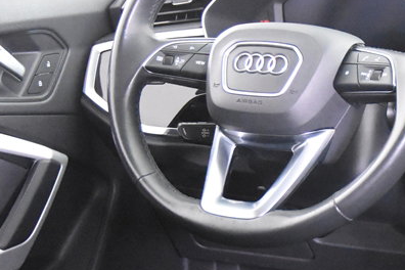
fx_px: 1046
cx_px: 335
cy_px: 198
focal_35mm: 93
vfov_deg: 14.7
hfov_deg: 21.6
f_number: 3
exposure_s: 1/40
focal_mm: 24
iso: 11400
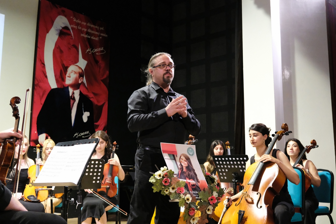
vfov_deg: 32.6
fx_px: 383
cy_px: 112
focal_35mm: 41
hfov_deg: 47.4
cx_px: 168
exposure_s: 1/80
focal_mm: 27.5
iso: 12800
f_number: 4.5
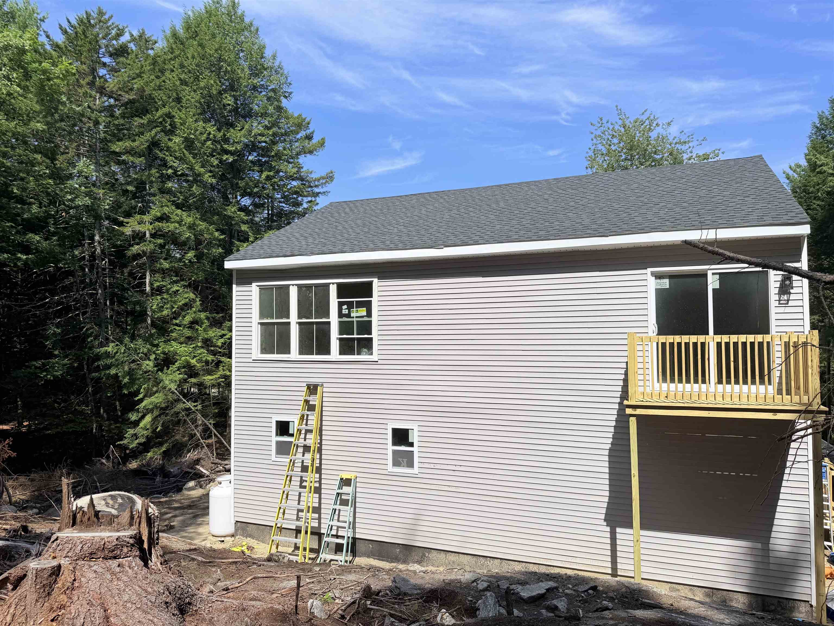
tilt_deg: +1.9
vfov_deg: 56.8
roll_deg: +0.4
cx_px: 417
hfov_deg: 71.6
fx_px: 578
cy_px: 313
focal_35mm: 24
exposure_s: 1/7353
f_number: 1.78
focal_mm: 6.76
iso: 80
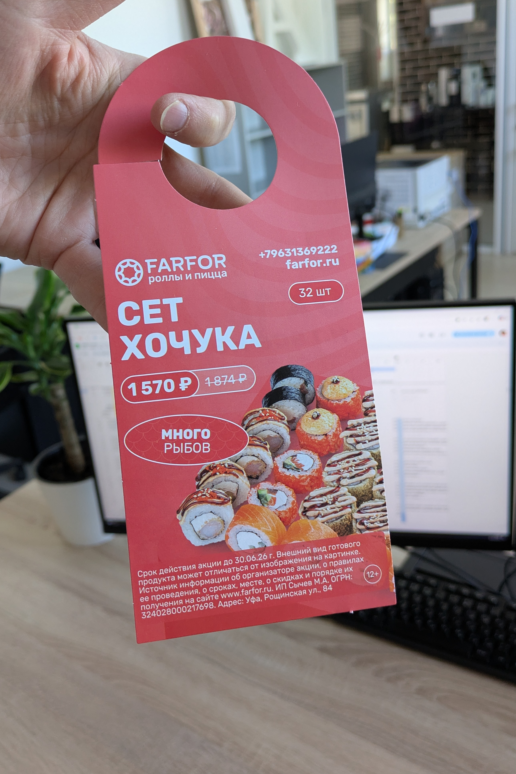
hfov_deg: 42.2
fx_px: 666
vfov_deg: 60.1
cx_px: 219
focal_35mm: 31
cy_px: 341
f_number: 1.89
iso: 185
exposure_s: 1/100
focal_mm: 5.43
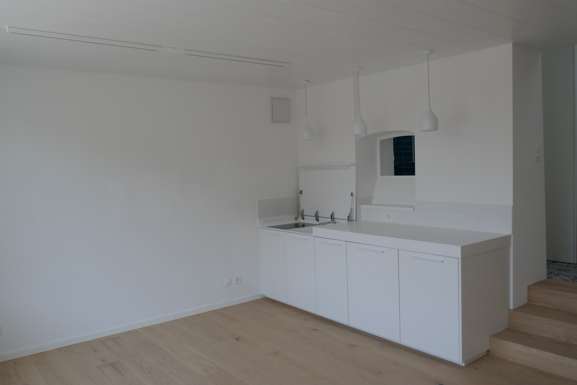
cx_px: 288
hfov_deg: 63.7
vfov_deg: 45.0
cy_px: 192
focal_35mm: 29
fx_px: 465
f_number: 3.1
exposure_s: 1/200
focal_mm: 10.5
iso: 125
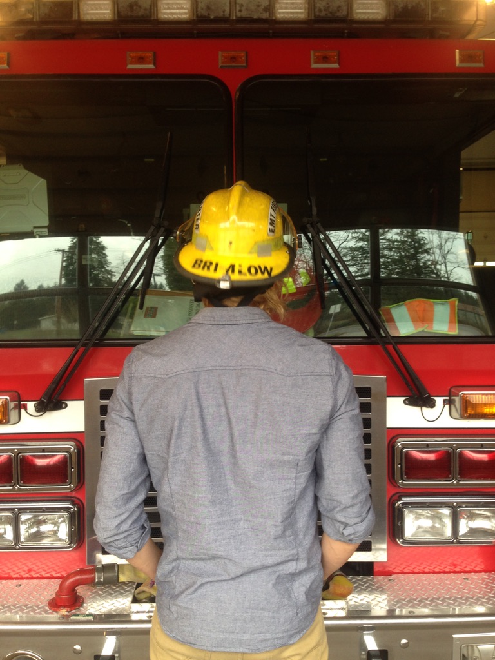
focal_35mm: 33
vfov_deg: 55.4
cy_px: 330
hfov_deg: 42.9
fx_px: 629
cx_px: 248
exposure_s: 1/20
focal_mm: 4.12
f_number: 2.4
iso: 50
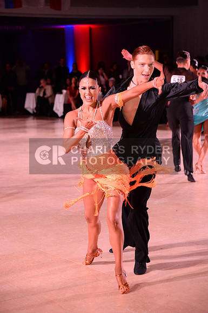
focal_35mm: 100
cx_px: 104
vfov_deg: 20.4
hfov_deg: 13.6
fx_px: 869
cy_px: 156
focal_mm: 100
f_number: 5
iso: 3200
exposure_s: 1/250
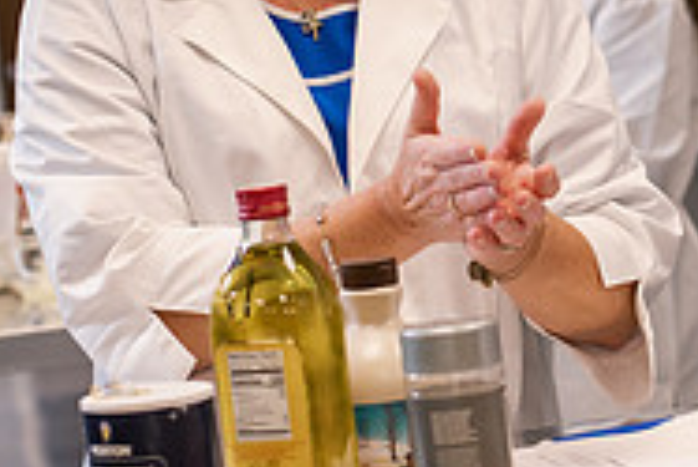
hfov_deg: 13.0
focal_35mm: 155
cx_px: 739
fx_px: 3008
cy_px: 92
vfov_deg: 8.9
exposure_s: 1/200
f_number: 3.2
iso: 500
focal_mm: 50
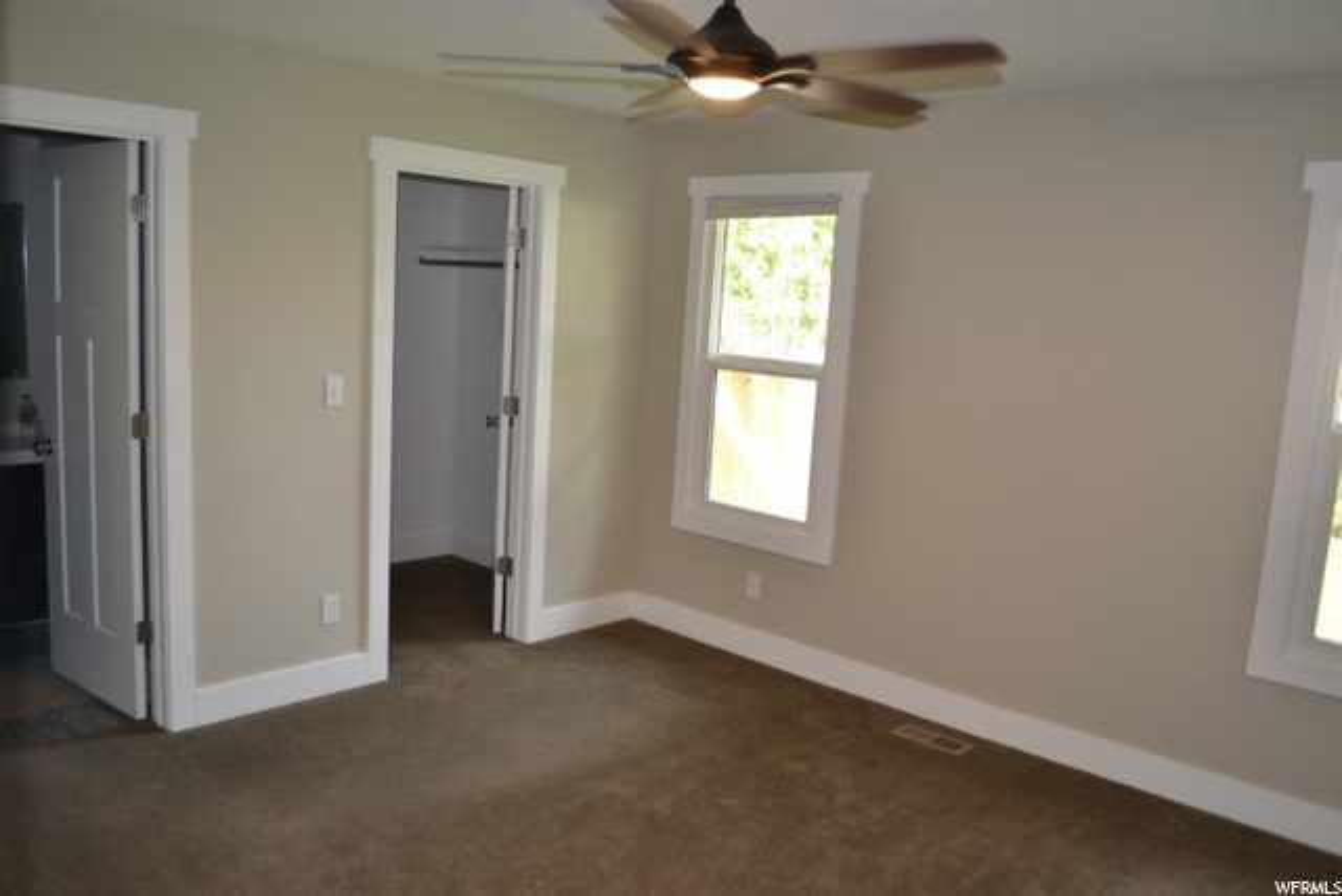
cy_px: 448
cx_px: 671
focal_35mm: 27
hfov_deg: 67.4
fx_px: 1007
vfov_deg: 48.0
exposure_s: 1/60
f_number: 4
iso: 400
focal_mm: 18
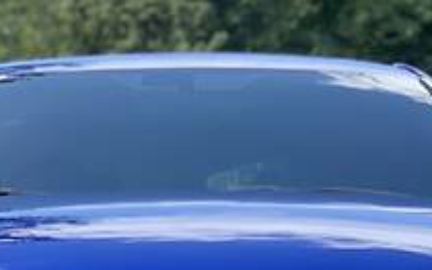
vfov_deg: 6.2
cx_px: 191
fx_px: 2471
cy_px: 352
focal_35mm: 210
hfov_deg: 10.0
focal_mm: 6
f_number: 2.4
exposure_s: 1/239
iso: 16
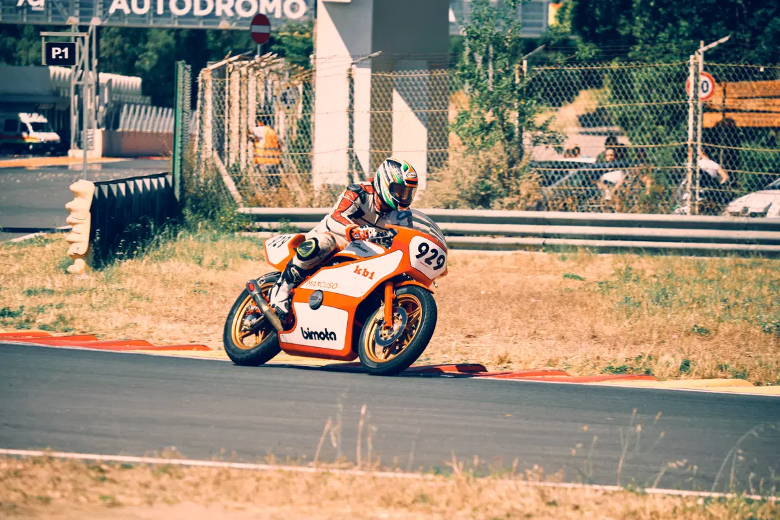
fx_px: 6499
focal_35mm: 300
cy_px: 260
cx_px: 390
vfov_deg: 4.6
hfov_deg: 6.9
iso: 200
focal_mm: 200
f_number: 5.6
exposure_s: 1/1000
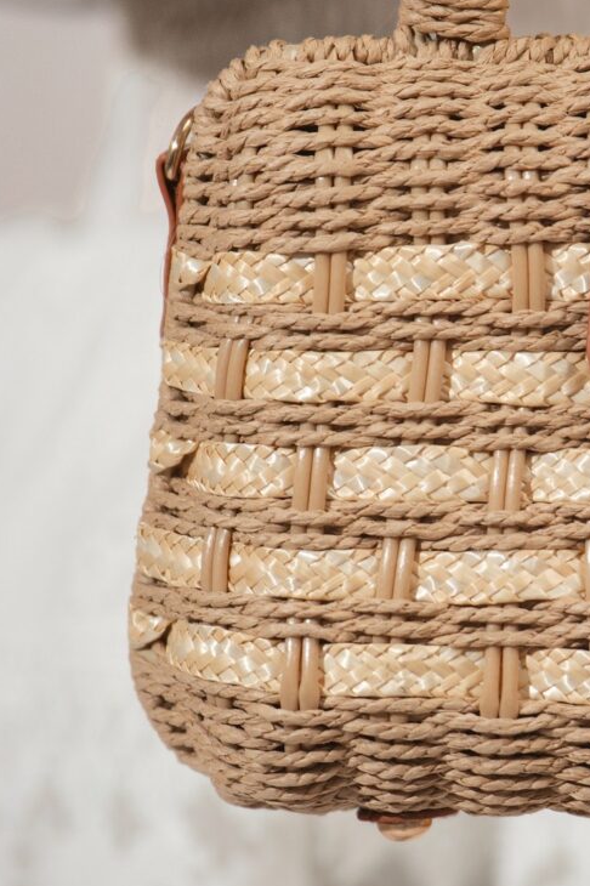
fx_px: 9104
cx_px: 703
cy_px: 462
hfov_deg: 3.7
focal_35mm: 370
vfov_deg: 5.6
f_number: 2.8
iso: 640
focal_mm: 150
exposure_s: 1/320
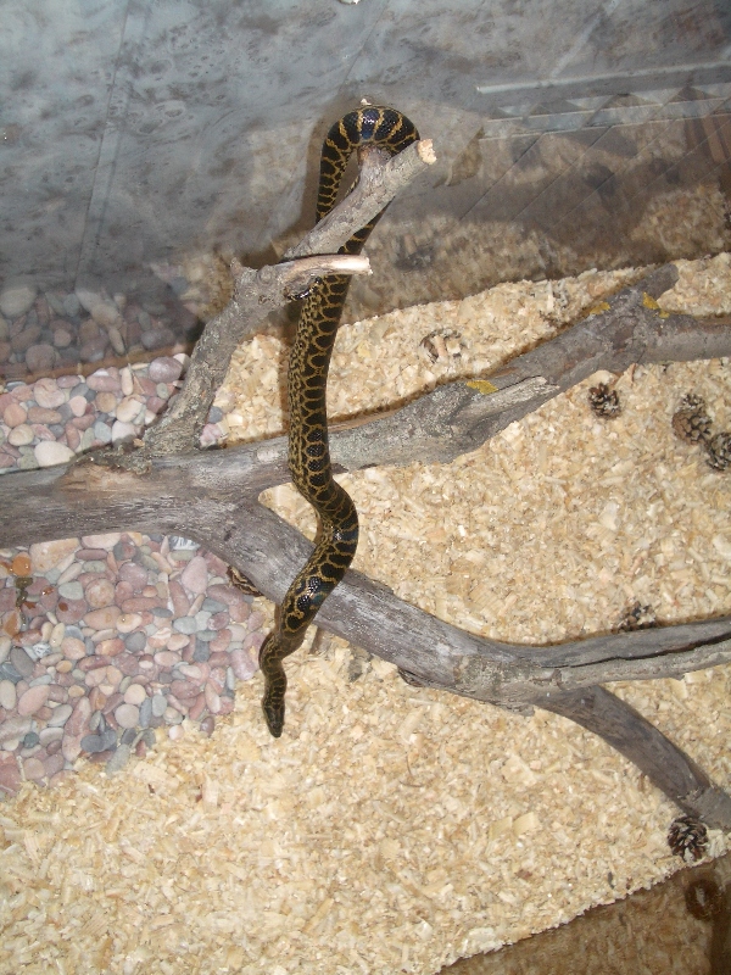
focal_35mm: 41
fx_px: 1154
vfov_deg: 45.8
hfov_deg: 35.1
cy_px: 488
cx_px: 366
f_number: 2.8
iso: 100
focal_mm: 6.8
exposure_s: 1/60
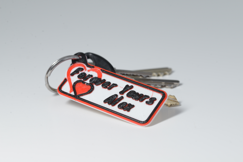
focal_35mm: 105
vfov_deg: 13.0
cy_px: 81
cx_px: 122
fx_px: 709
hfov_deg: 19.5
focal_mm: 105
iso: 200
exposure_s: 1/160
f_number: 13
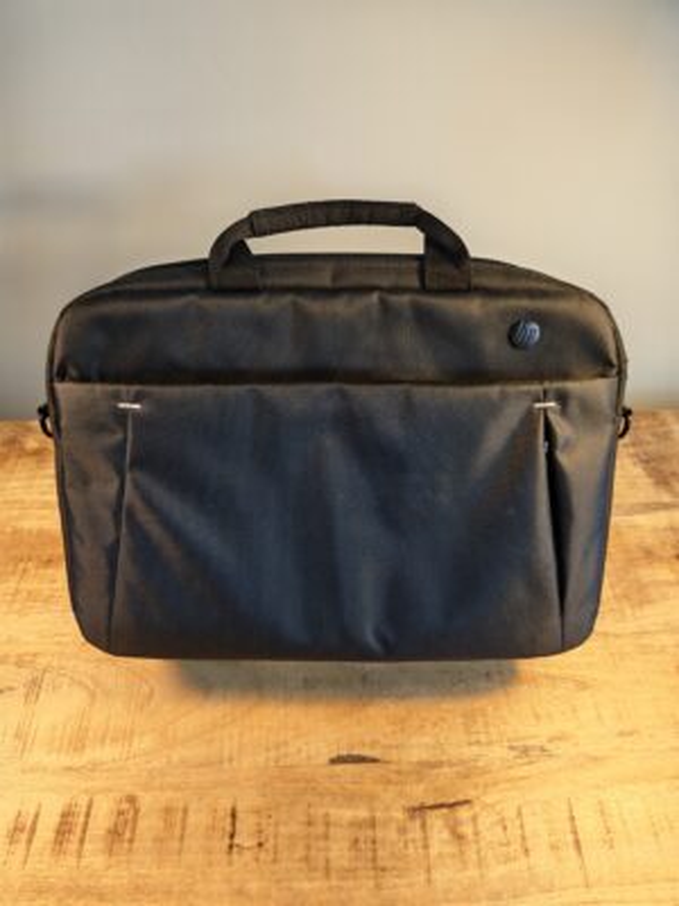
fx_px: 602
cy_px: 453
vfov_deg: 73.9
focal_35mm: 23
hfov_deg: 58.9
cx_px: 340
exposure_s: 1/50
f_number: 1.6
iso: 100
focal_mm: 6.55
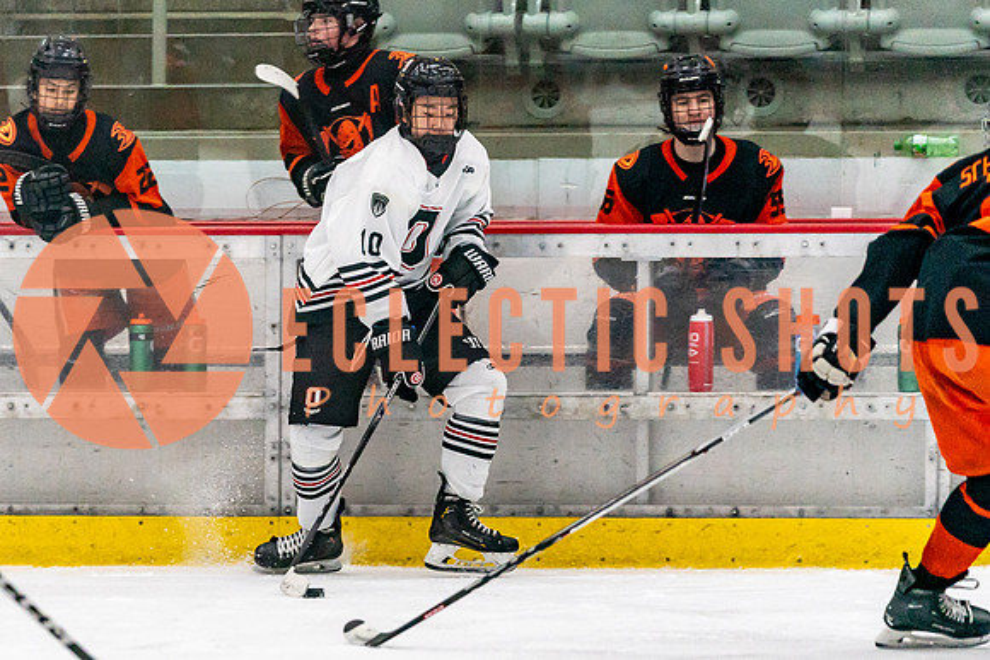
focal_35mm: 355
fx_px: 9772
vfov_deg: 3.9
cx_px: 337
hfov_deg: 5.8
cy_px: 464
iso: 3200
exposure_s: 1/1250
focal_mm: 200
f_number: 2.8
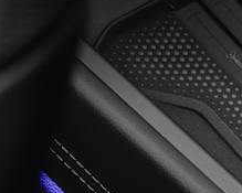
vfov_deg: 8.1
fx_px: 1360
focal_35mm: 190
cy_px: 195
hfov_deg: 9.9
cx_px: 340
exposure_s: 1
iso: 100
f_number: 4.5
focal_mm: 37
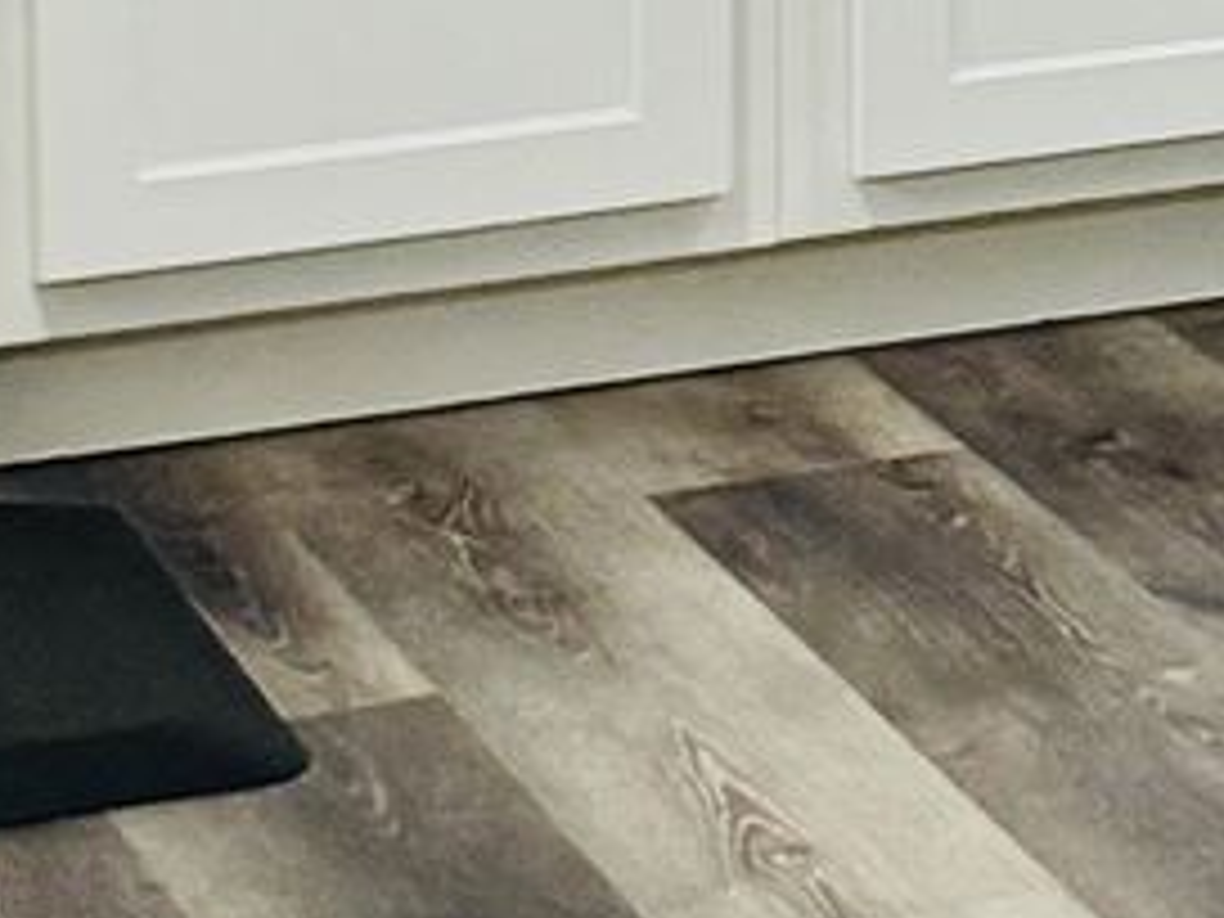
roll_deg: -0.3
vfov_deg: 7.1
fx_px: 7178
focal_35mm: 203
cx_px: 2750
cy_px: -904
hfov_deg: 9.0
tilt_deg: -7.0
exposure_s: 1/60
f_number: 1.78
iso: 250
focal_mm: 6.76
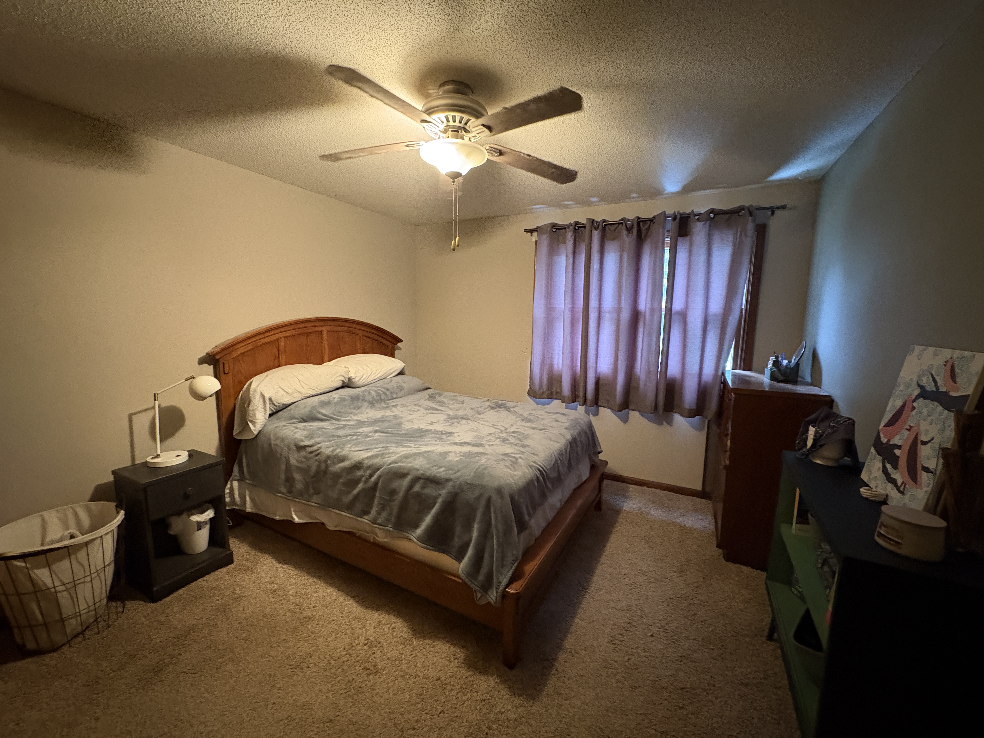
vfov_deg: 85.7
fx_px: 398
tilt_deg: -7.9
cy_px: 369
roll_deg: -1.4
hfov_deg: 102.1
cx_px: 492
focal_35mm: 14
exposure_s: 1/30
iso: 800
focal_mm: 2.22
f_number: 2.2
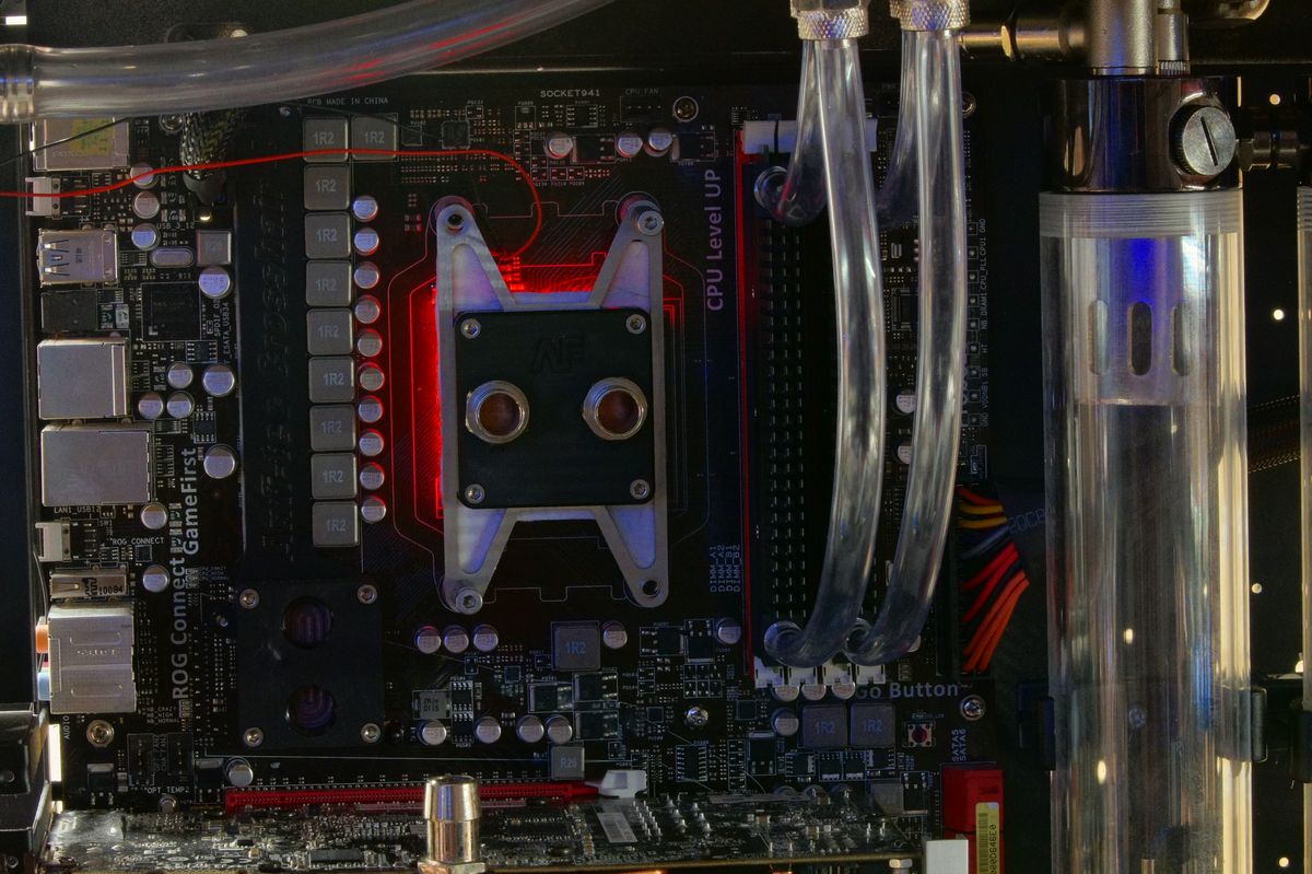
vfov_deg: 13.0
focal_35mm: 105
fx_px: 3825
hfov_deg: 19.5
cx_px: 656
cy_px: 437
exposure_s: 3.2
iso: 1600
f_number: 20
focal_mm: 70
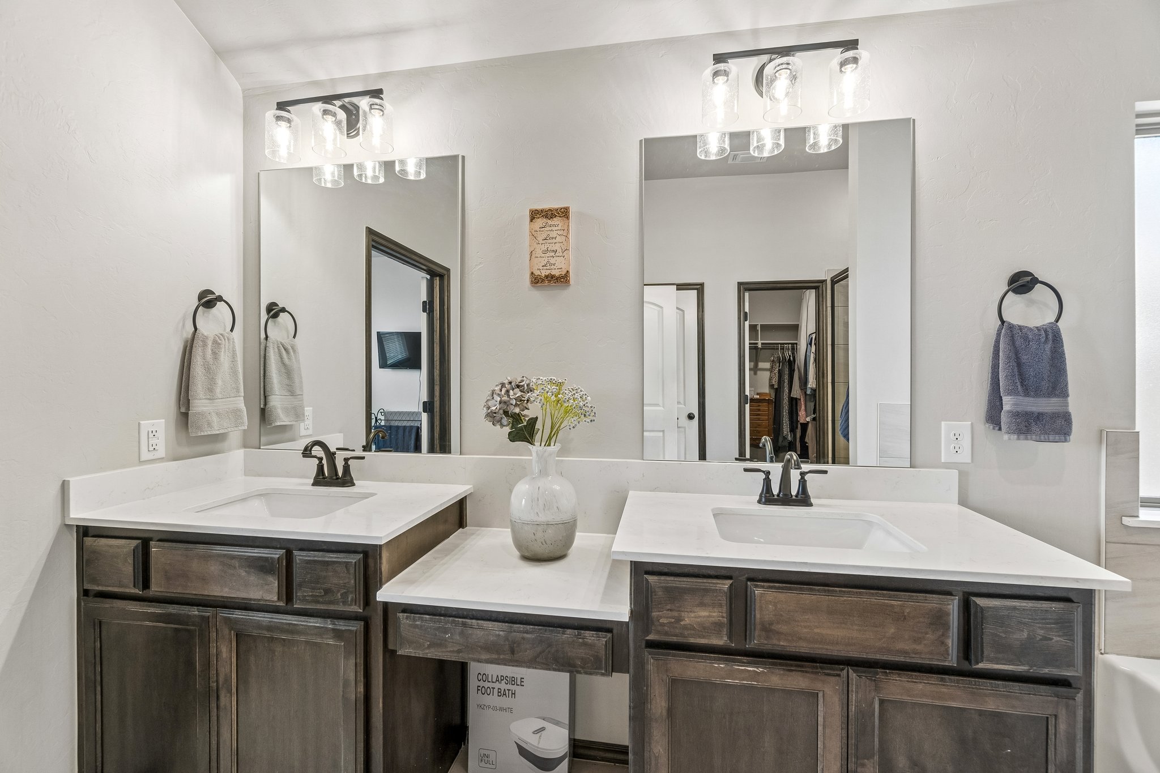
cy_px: 386
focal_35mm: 15
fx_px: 483
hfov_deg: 100.4
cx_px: 580
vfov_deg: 77.3
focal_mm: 10
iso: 200
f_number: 6.3
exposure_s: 1/60
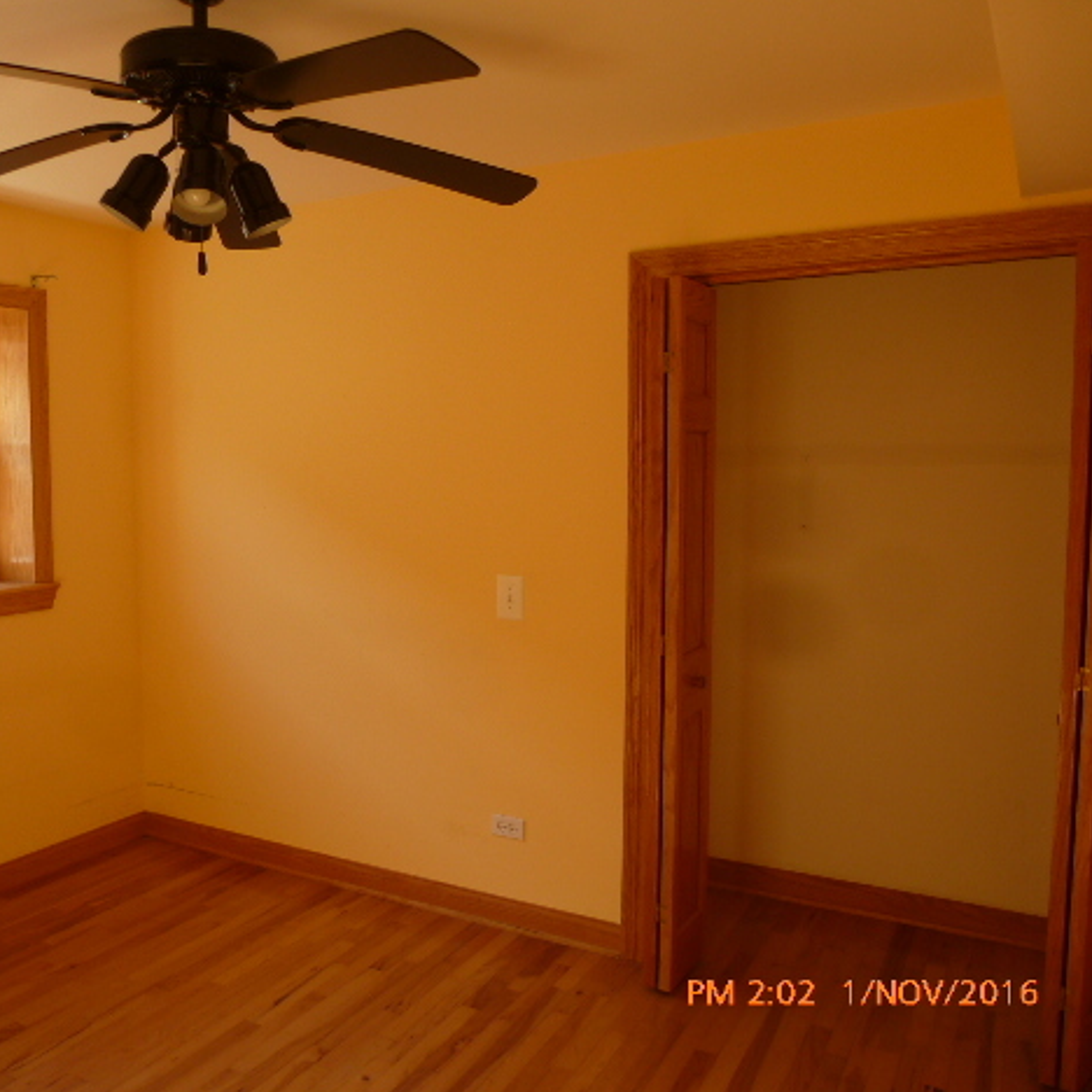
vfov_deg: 55.6
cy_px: 544
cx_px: 385
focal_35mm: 29
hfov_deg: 54.7
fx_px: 1035
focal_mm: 4.3
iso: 100
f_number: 3.3
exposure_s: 1/80
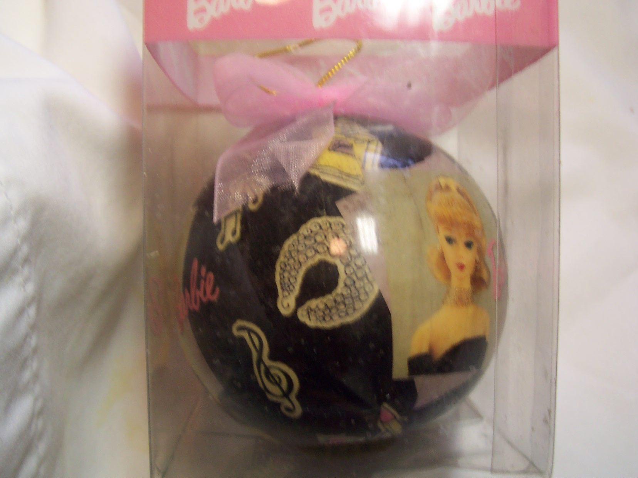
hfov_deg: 50.1
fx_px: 682
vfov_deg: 38.7
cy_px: 239
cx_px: 319
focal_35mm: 37
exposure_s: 1/30
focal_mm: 5.6
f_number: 2.8
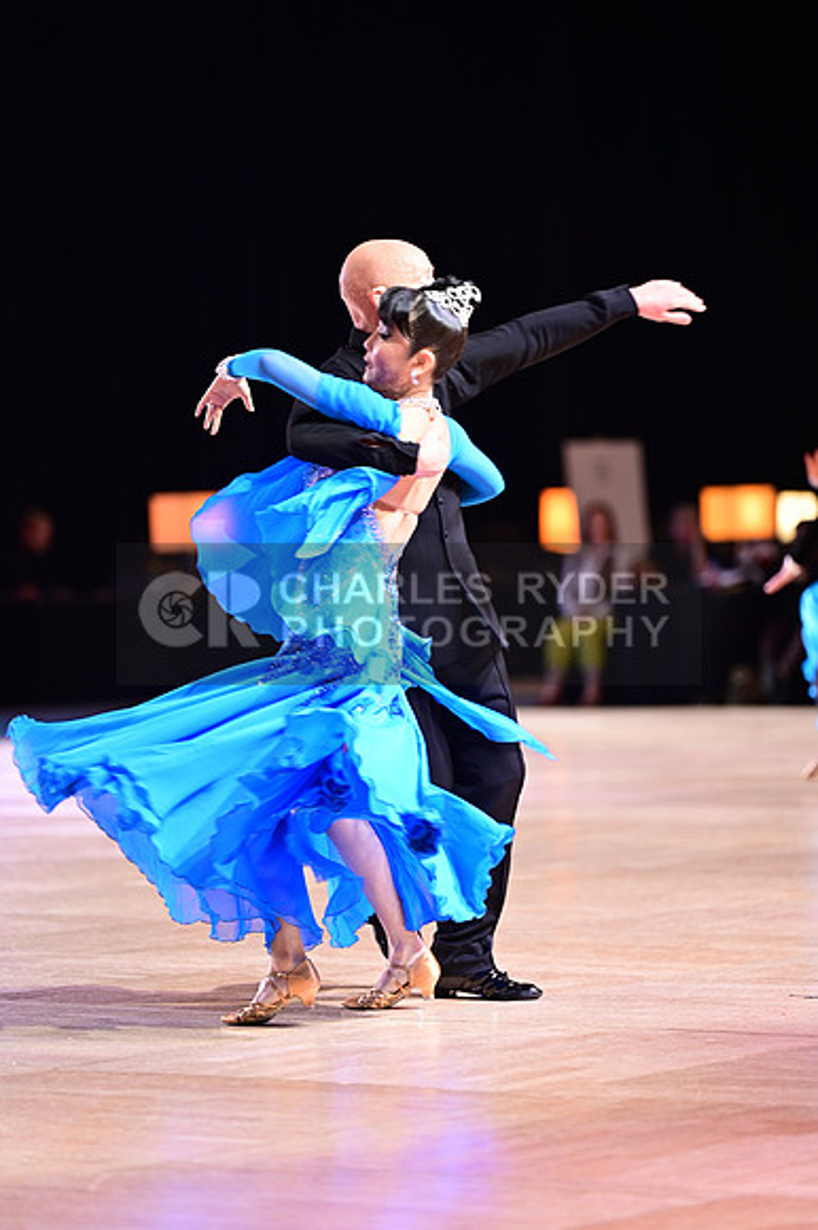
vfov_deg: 13.3
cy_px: 615
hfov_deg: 8.8
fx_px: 5289
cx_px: 409
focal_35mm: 155
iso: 1600
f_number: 2.8
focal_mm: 155
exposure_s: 1/250
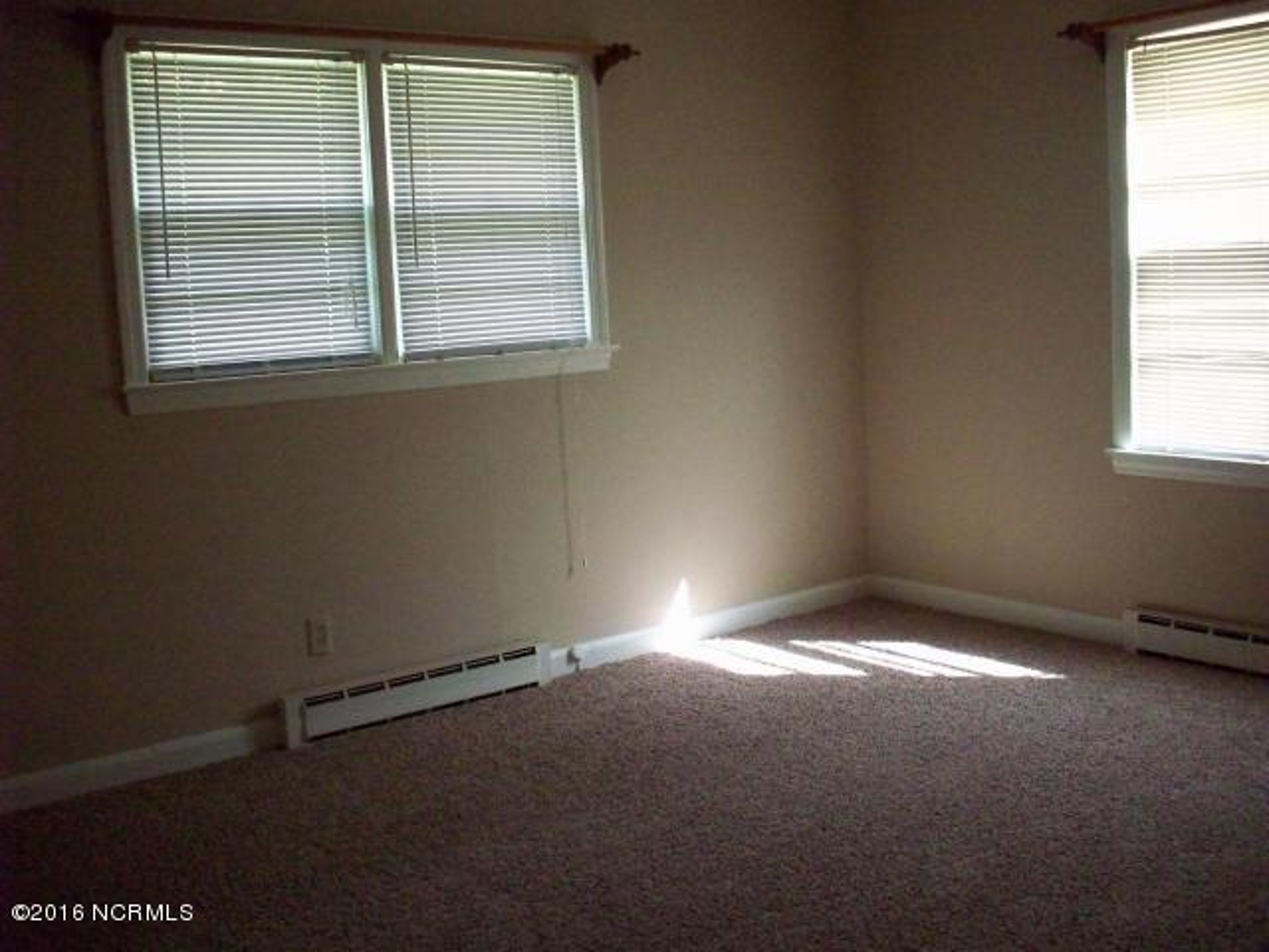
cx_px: 634
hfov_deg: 50.1
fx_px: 1356
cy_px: 476
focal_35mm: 37
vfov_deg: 38.7
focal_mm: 6.2
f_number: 2.8
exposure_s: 1/128
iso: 425
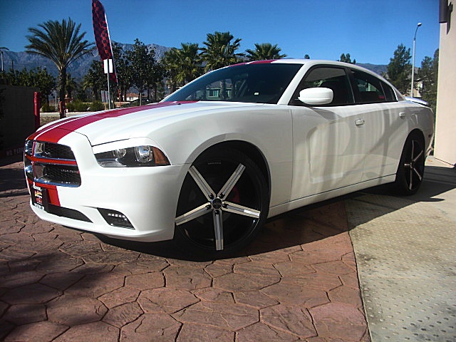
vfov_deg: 39.7
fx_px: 474
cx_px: 228
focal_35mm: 36
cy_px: 171
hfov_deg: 51.4
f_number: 7.9
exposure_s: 1/160
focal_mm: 6.3
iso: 50
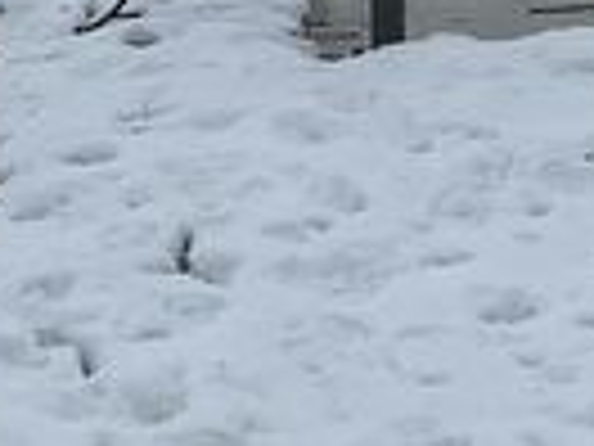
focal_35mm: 158
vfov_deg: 8.7
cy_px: -563
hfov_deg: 12.1
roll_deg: -4.5
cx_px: 801
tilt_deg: -3.6
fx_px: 2711
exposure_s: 1/2994
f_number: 1.8
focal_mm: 4.25
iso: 25
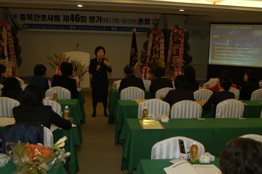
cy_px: 87
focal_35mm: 39
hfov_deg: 49.6
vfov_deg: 34.1
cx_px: 131
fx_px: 284
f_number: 4
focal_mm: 26
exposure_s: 1/50
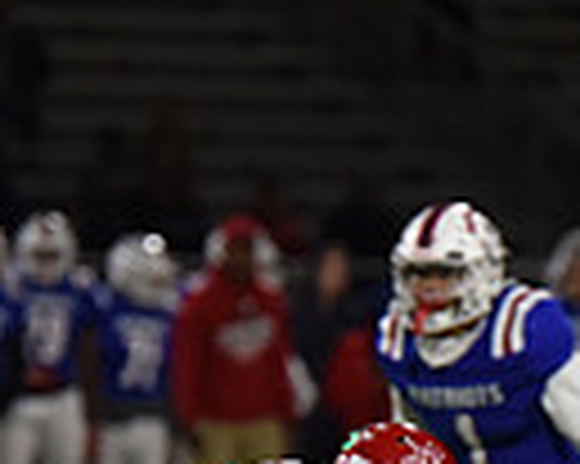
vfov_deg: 1.9
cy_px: 606
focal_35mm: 803
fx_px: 13774
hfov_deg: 2.4
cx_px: 746
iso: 1800
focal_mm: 190
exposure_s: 1/640
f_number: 2.8
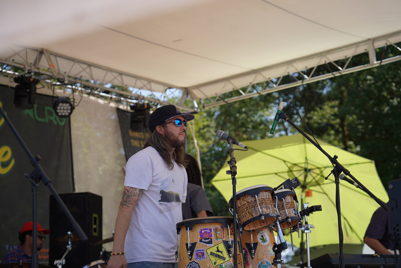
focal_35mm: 83
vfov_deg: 16.5
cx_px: 200
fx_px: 924
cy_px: 134
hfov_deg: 24.5
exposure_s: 1/500
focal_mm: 83
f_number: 4.5
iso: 100
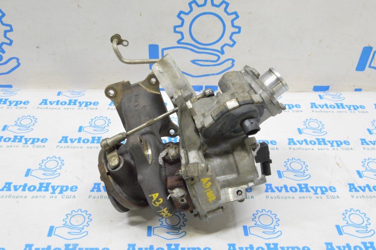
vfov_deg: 36.8
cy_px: 125
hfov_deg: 53.2
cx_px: 188
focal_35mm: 36
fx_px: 376
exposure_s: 1/15
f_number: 20
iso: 6400
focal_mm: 24
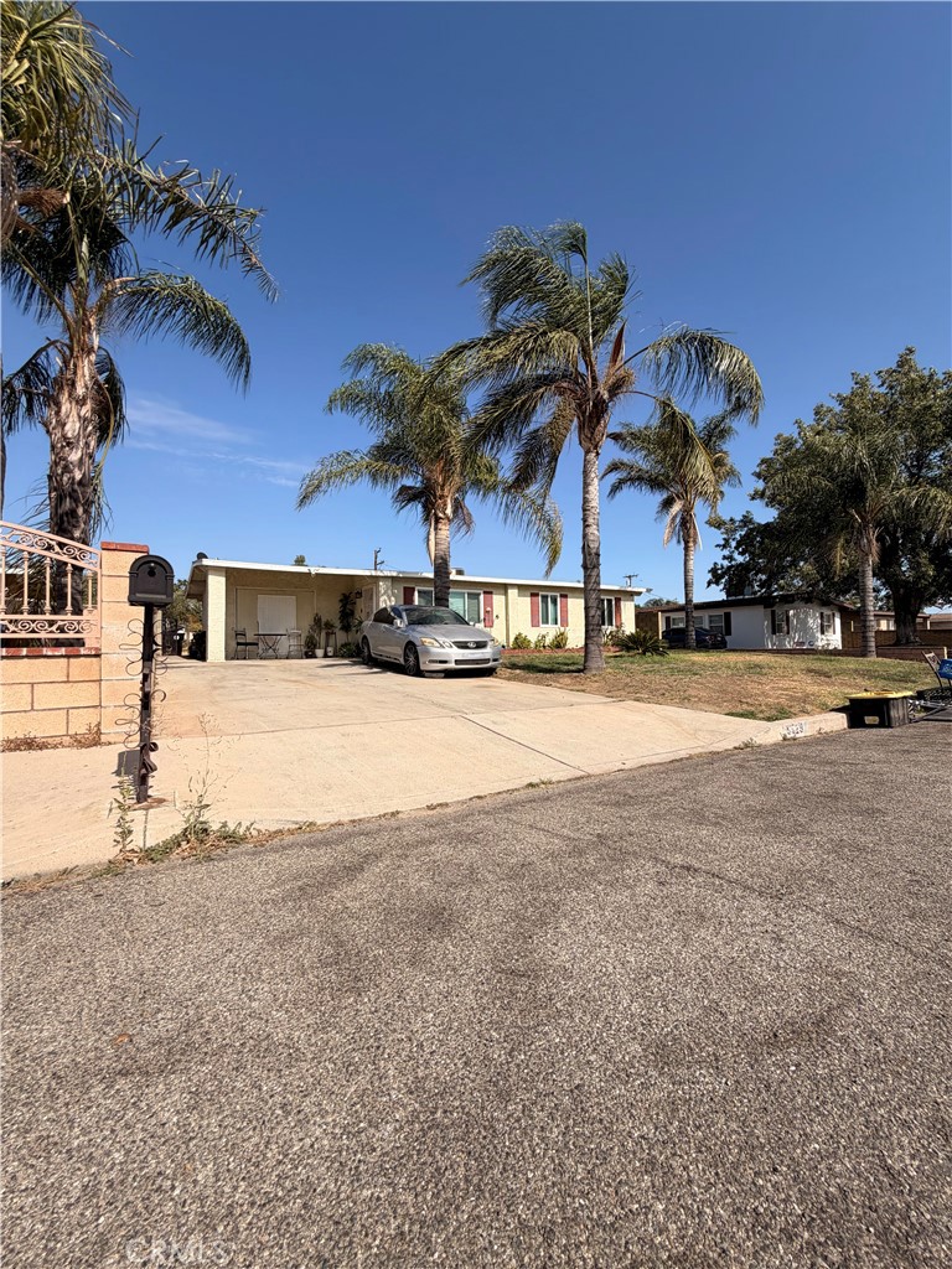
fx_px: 513
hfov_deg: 85.7
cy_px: 634
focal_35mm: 14
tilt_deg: +1.6
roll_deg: +1.3
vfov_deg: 102.1
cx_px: 476
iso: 20
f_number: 2.2
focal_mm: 2.22
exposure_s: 1/1001
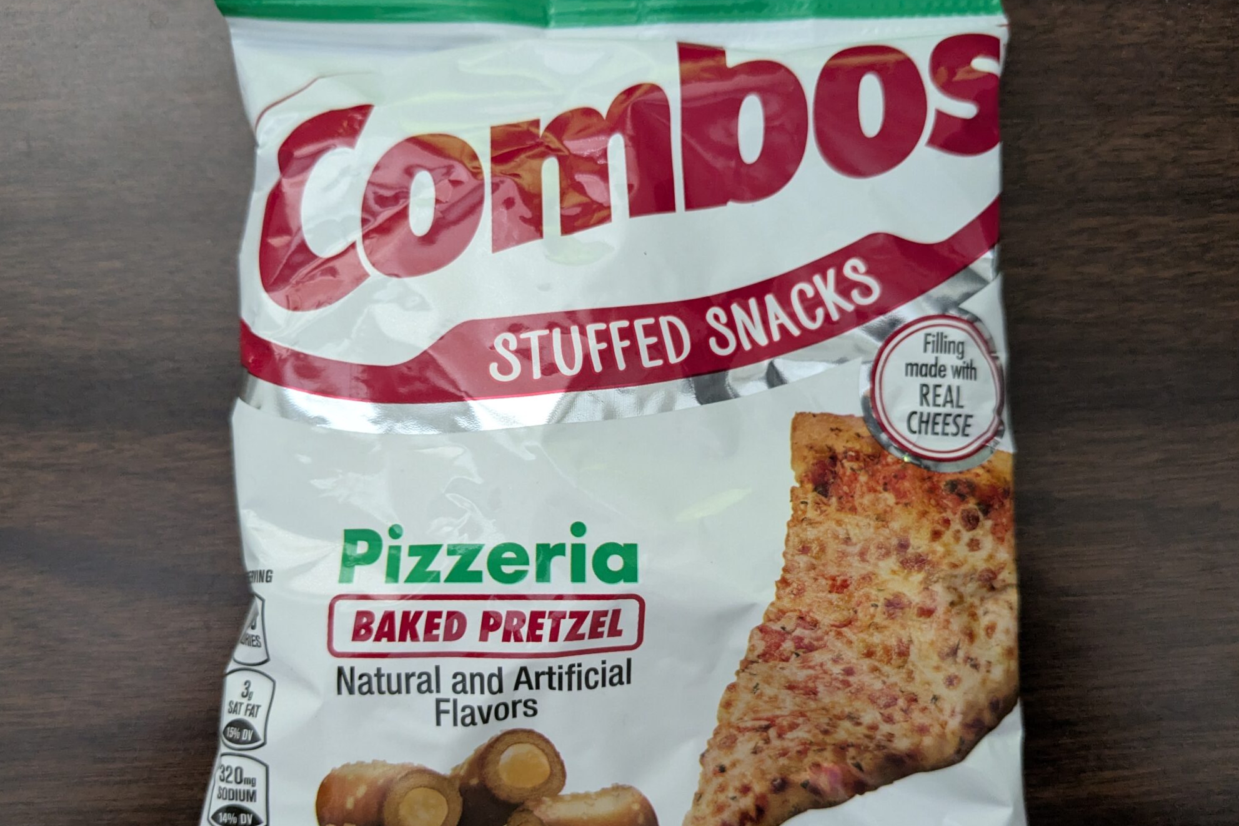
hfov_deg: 63.7
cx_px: 607
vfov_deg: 44.9
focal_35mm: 29
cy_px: 450
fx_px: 998
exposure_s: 1/60
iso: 374
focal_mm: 4.38
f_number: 1.73
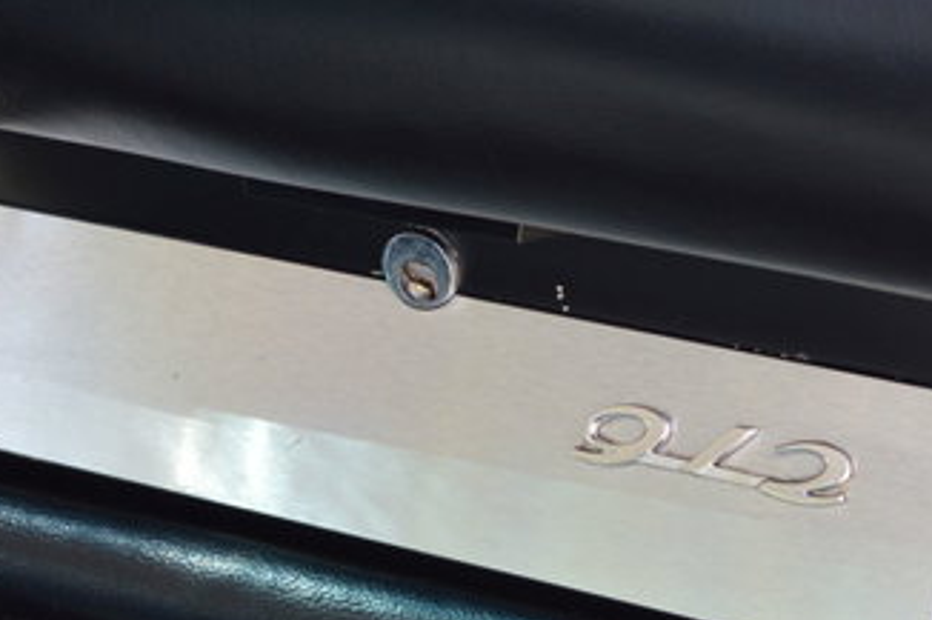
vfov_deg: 11.4
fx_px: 3105
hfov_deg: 17.1
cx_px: 575
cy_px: 450
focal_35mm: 120
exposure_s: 1/125
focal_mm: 34
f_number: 5.6
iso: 320
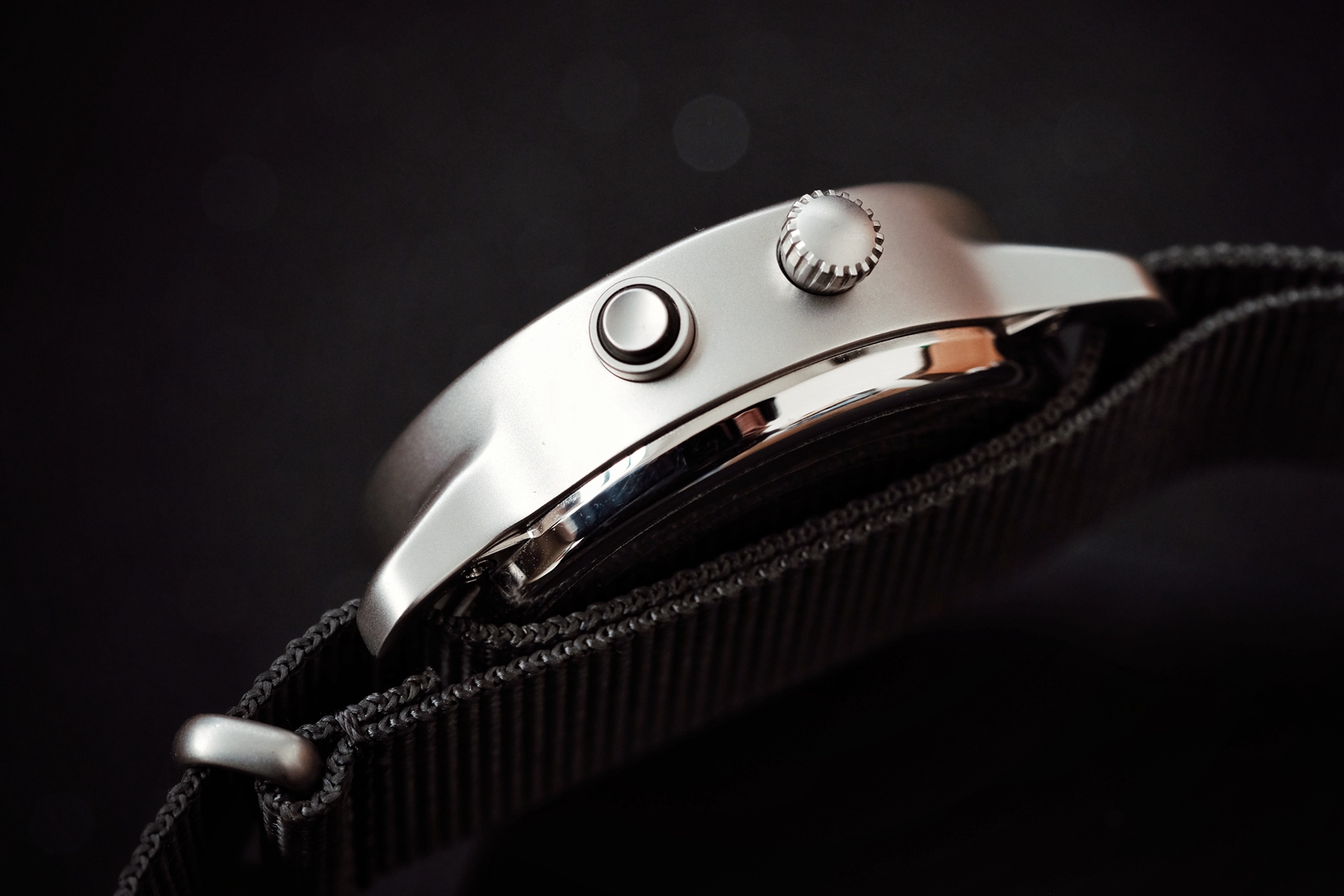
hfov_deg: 22.6
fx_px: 3360
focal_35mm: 90
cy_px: 448
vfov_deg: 15.2
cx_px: 672
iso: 800
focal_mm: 60
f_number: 5
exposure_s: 1/160
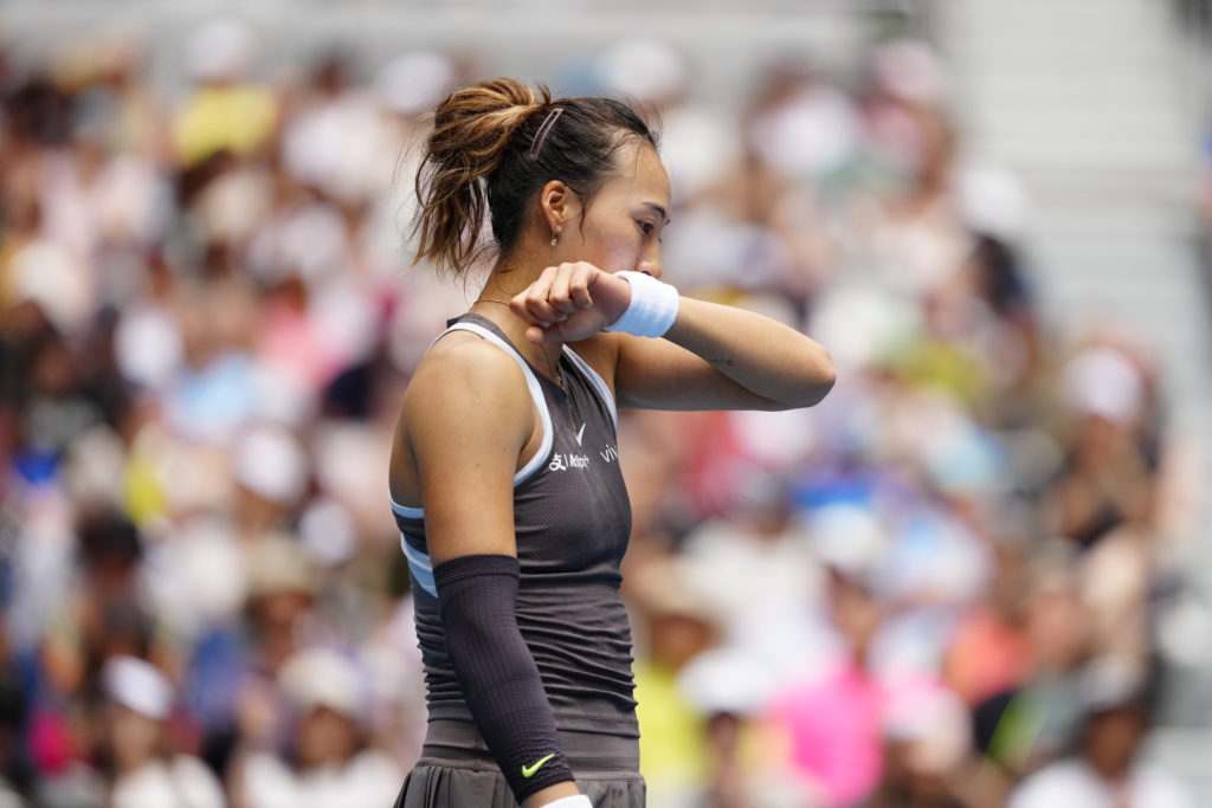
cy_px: 404
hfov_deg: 6.9
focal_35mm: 300
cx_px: 606
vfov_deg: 4.6
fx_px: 10101
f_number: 2.8
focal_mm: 300
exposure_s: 1/2500
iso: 640
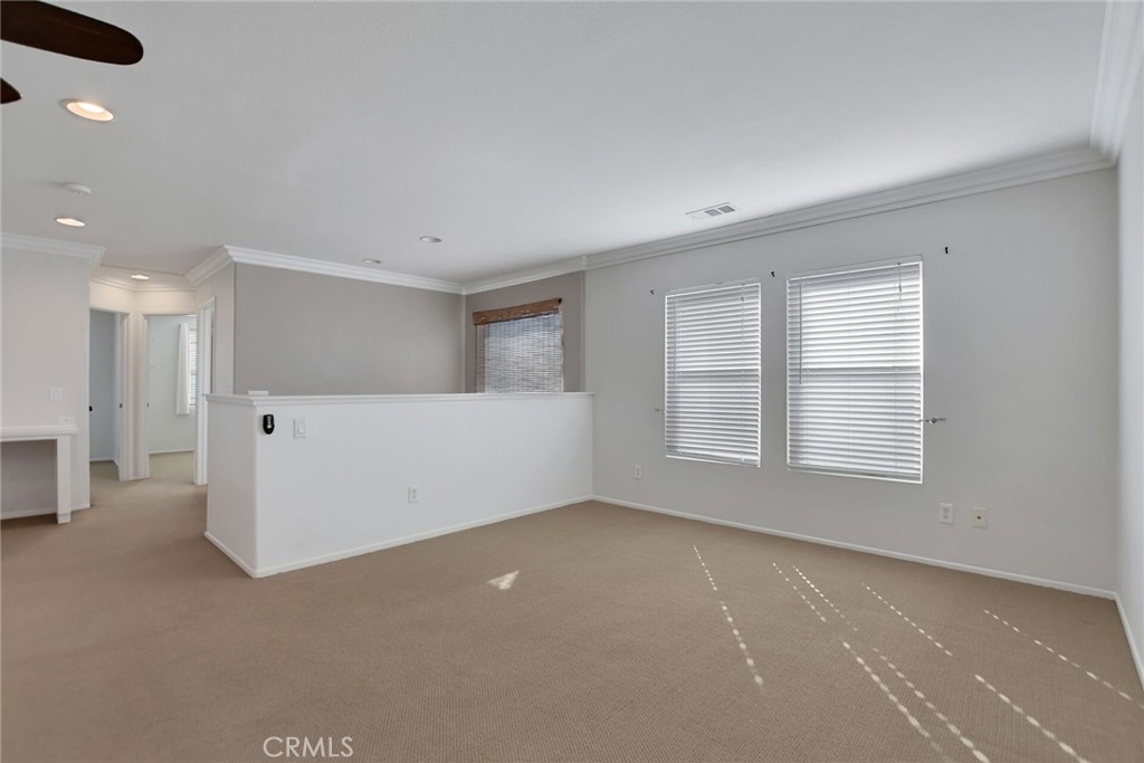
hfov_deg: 100.4
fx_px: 477
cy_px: 382
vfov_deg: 77.3
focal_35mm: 15
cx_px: 572
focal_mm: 10
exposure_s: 1/250
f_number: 8
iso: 1250
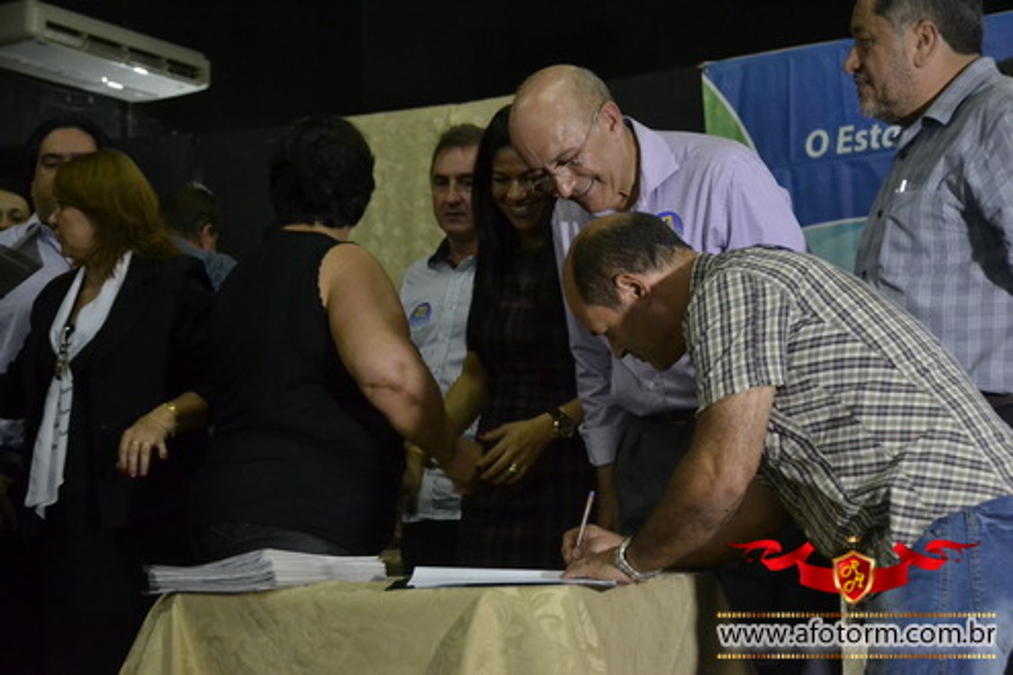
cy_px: 338
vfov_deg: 18.9
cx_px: 506
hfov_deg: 28.1
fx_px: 2026
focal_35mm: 72
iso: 2800
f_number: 4.8
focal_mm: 48
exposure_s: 1/60
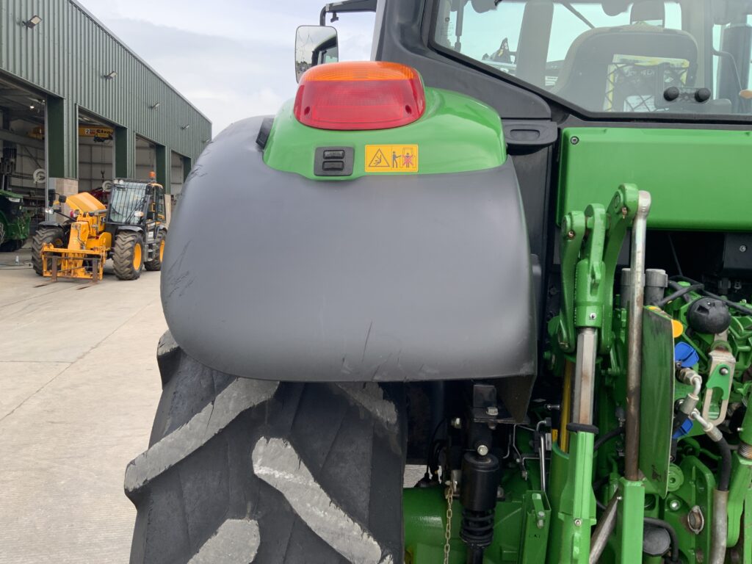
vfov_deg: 48.2
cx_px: 376
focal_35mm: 29
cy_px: 282
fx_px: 630
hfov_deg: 61.7
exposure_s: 1/362
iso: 16
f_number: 1.8
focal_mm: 3
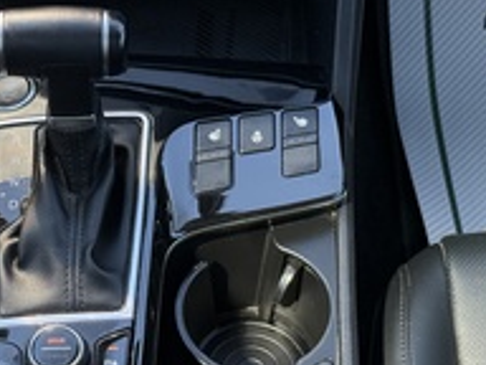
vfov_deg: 14.1
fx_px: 1474
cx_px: 162
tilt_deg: -51.7
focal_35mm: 105
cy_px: 196
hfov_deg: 18.7
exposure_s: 1/202
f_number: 1.78
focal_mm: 6.76
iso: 125
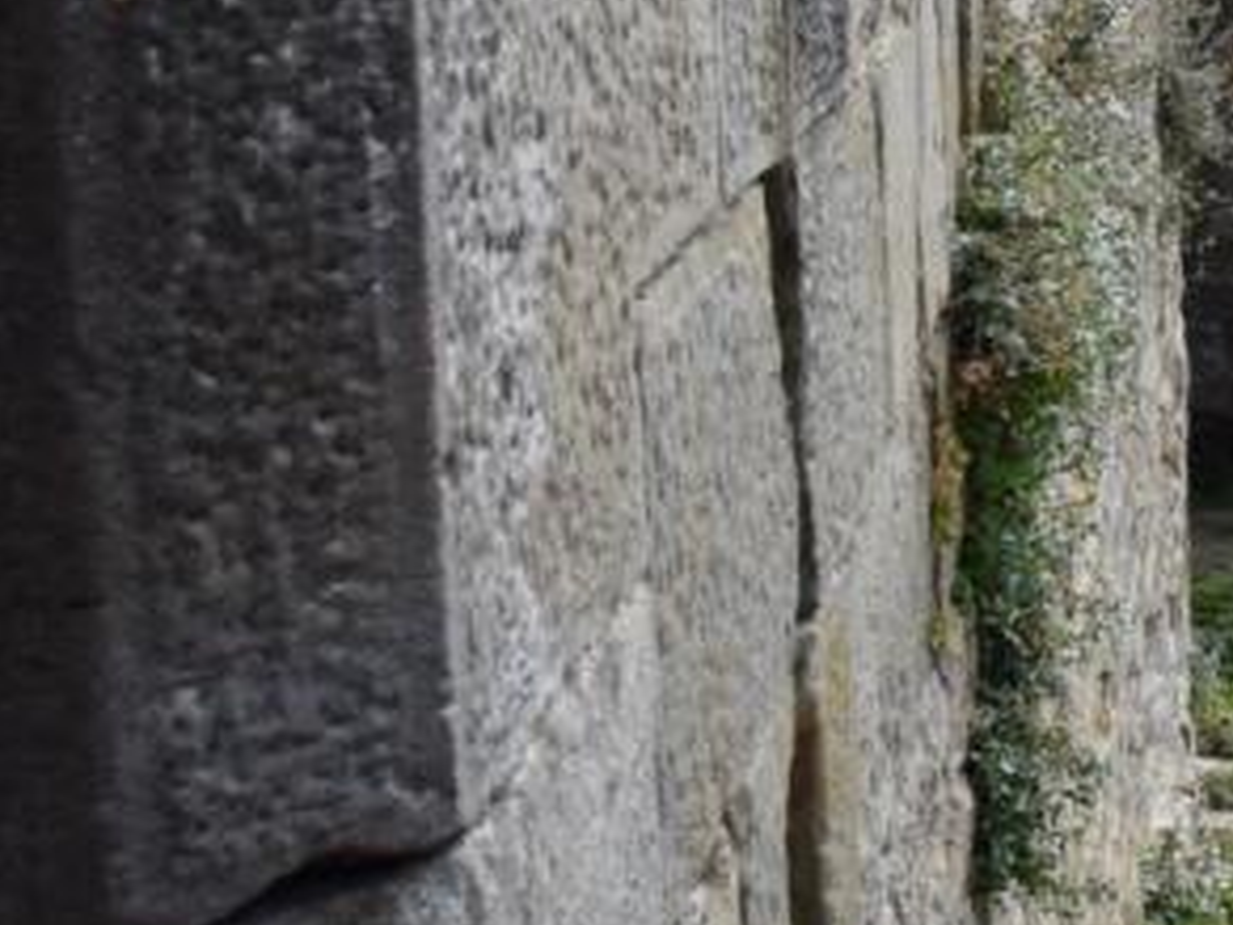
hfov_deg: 18.0
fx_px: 3241
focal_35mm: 91
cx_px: 2082
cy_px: -78
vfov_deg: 15.8
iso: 200
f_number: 10
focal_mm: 18
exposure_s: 1/400
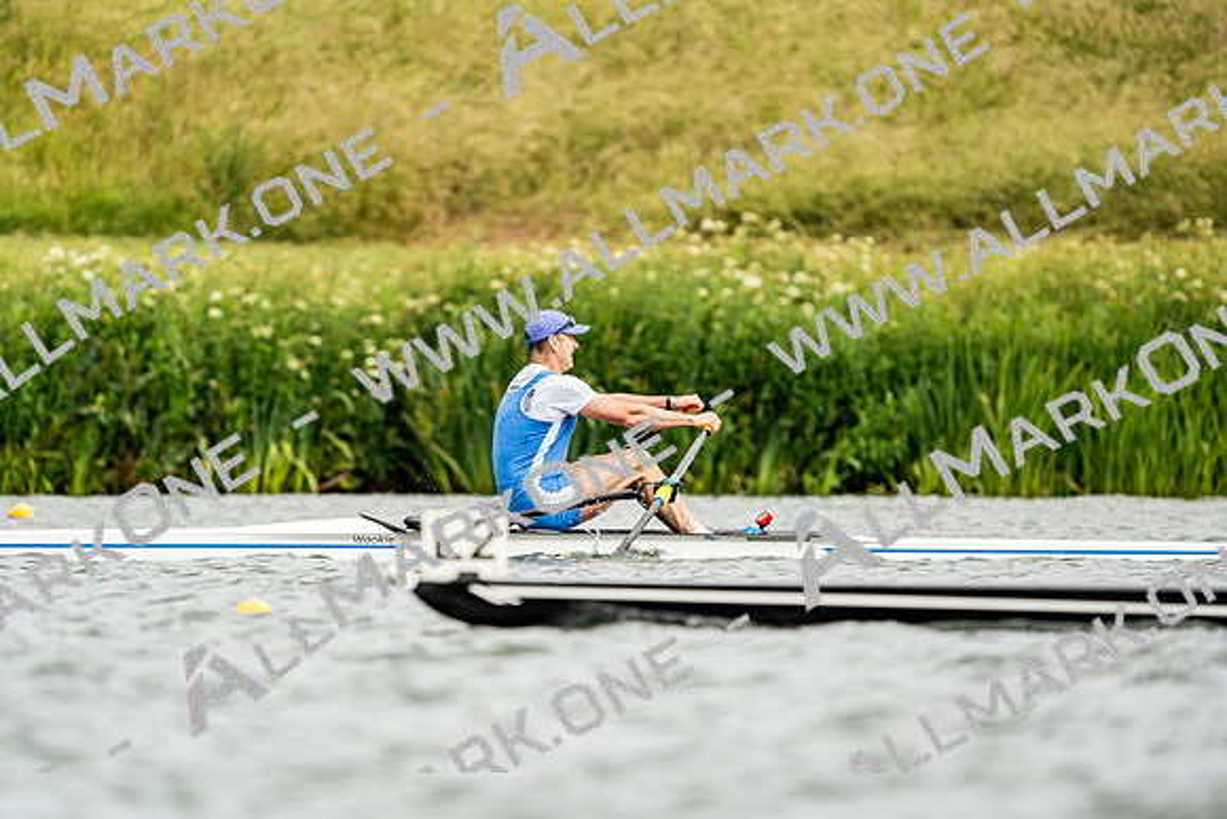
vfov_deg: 2.5
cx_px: 614
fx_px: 18443
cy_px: 410
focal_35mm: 541
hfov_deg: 3.8
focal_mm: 541
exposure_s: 1/2000
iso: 500
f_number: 6.3
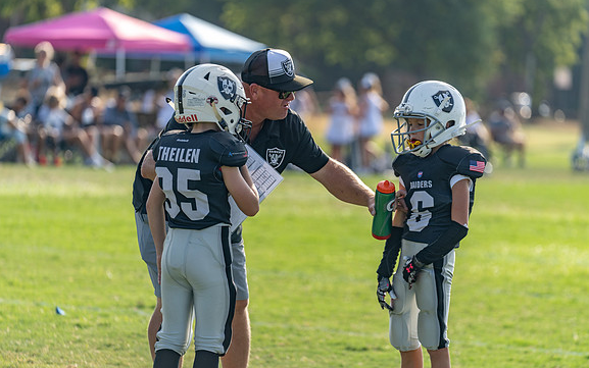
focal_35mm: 205
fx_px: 3292
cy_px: 191
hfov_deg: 10.2
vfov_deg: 6.4
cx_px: 295
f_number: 3.5
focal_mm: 200
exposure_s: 1/1000
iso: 100
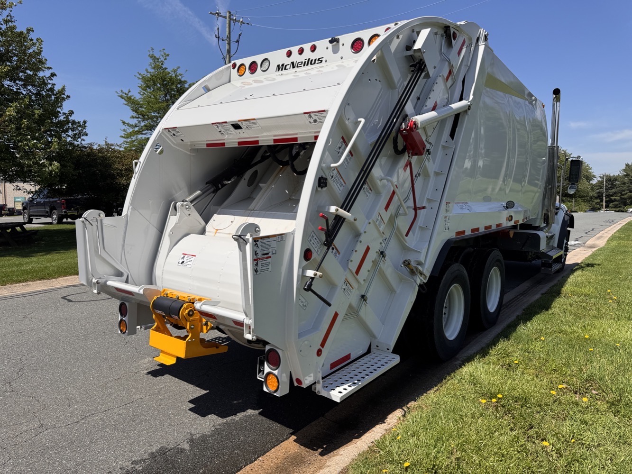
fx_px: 438
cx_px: 316
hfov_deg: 71.6
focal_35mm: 24
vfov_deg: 56.8
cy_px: 237
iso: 80
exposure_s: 1/5348
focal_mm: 6.76
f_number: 1.78
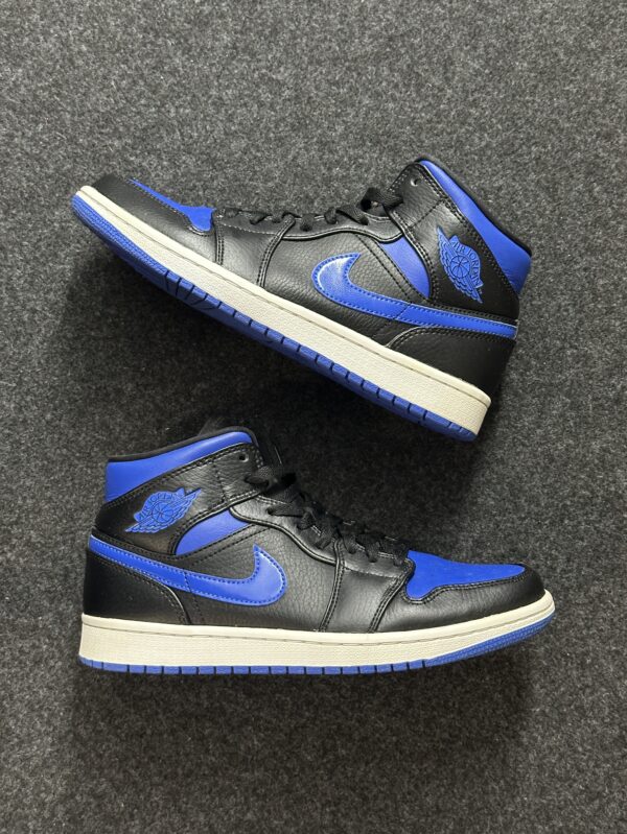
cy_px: 417
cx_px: 314
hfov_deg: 30.3
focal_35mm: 48
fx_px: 1158
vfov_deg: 39.6
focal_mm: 6.86
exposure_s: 1/25
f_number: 1.78
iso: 400
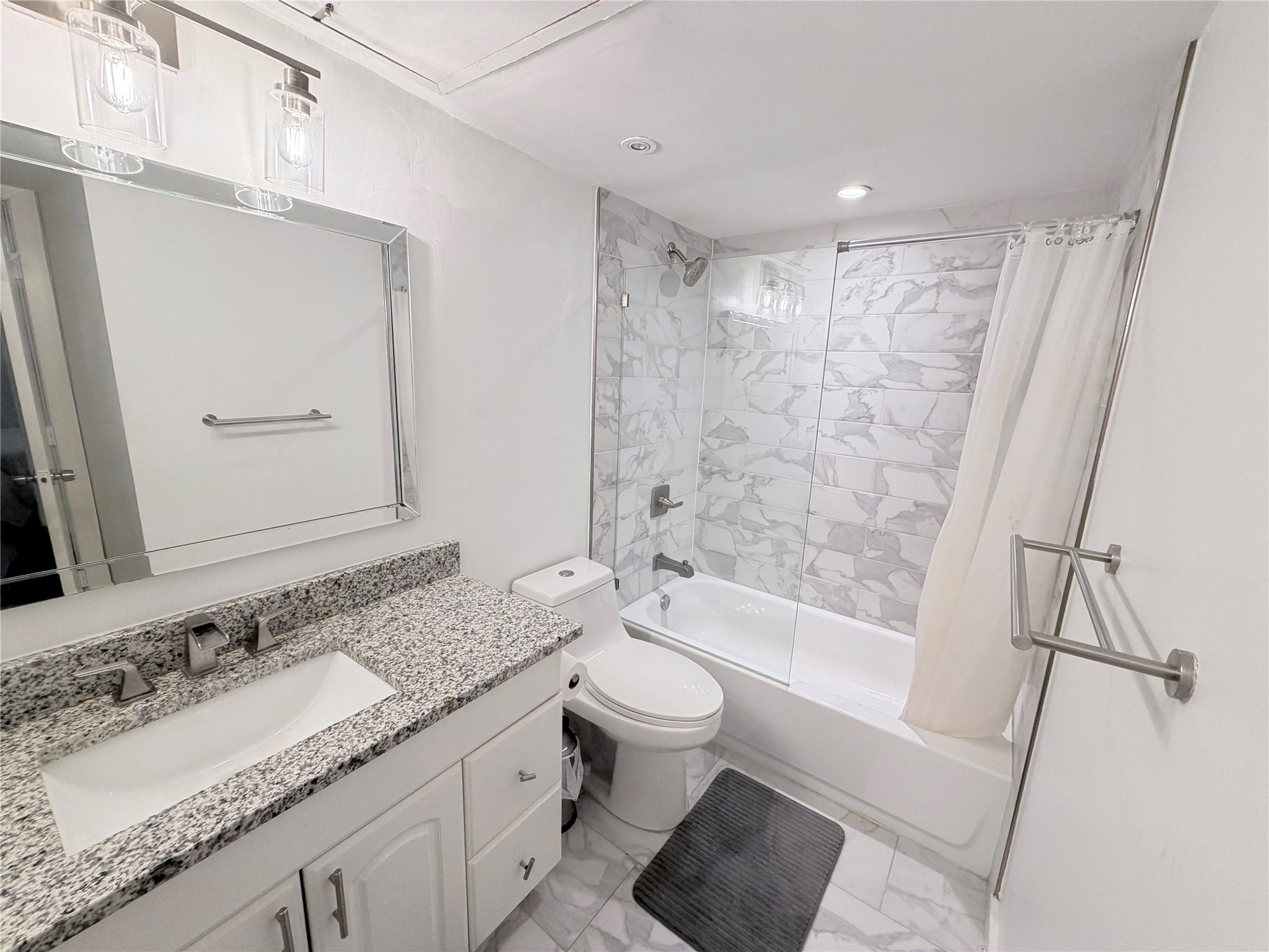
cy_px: 476
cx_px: 634
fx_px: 513
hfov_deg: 102.1
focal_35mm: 14
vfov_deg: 85.7
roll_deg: -1.6
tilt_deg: -11.7
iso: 200
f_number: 2.2
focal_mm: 2.22
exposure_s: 1/120
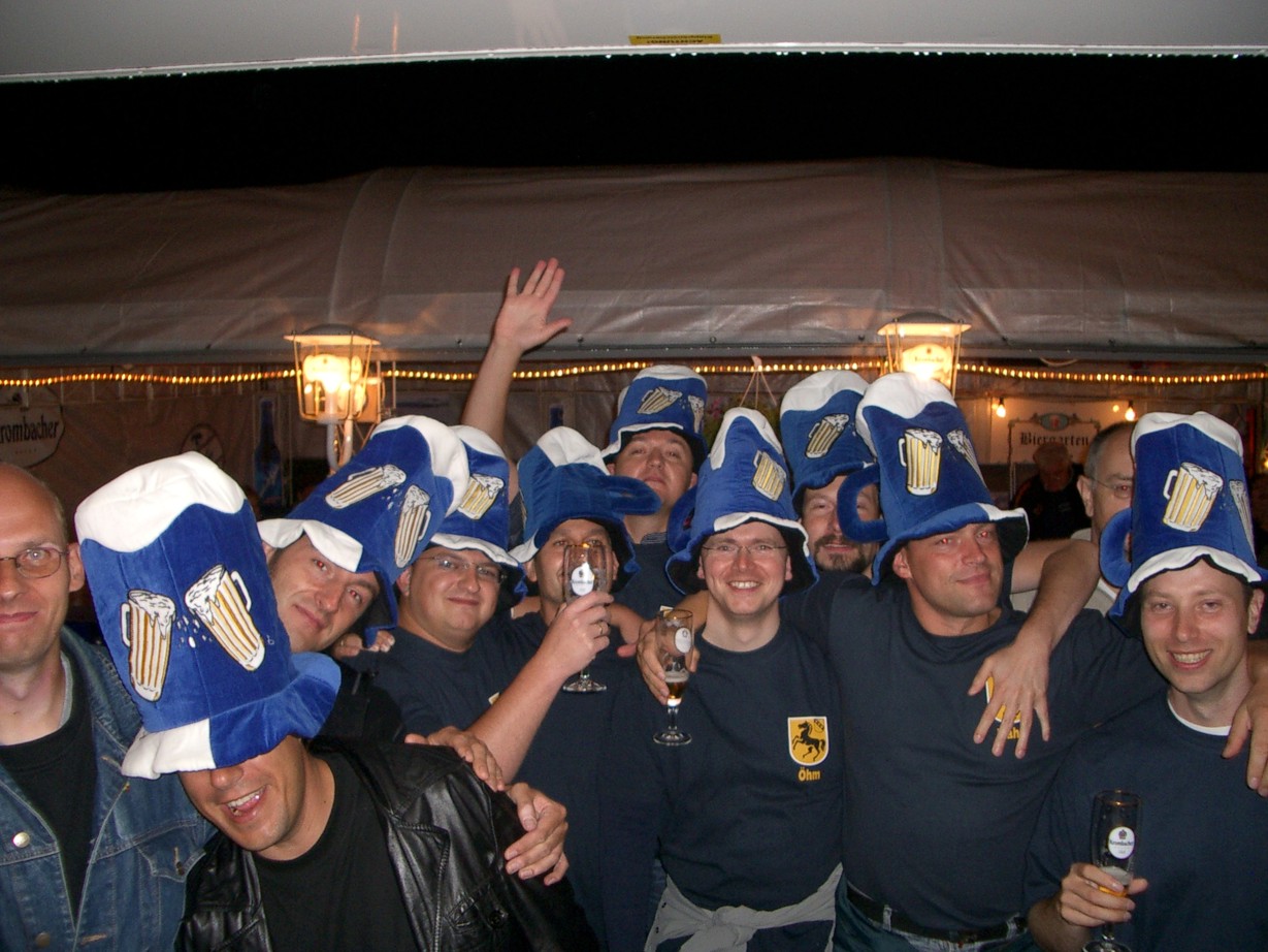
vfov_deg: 40.7
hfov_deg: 52.6
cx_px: 634
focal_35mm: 35
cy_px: 476
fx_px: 1282
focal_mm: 5.8
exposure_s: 1/40
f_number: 2.6
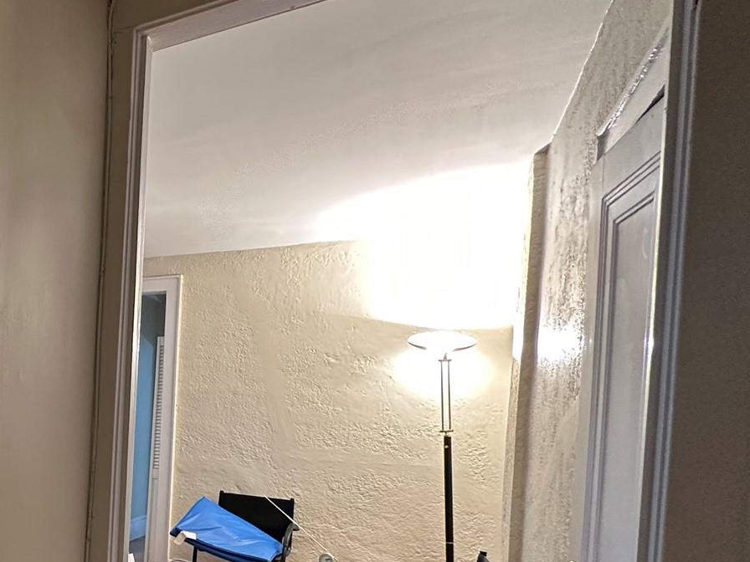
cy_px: 421
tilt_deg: -2.4
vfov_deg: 42.8
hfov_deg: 44.1
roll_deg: -2.4
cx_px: -68
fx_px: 693
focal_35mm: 32
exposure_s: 1/60
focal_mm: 2.22
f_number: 2.2
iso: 250
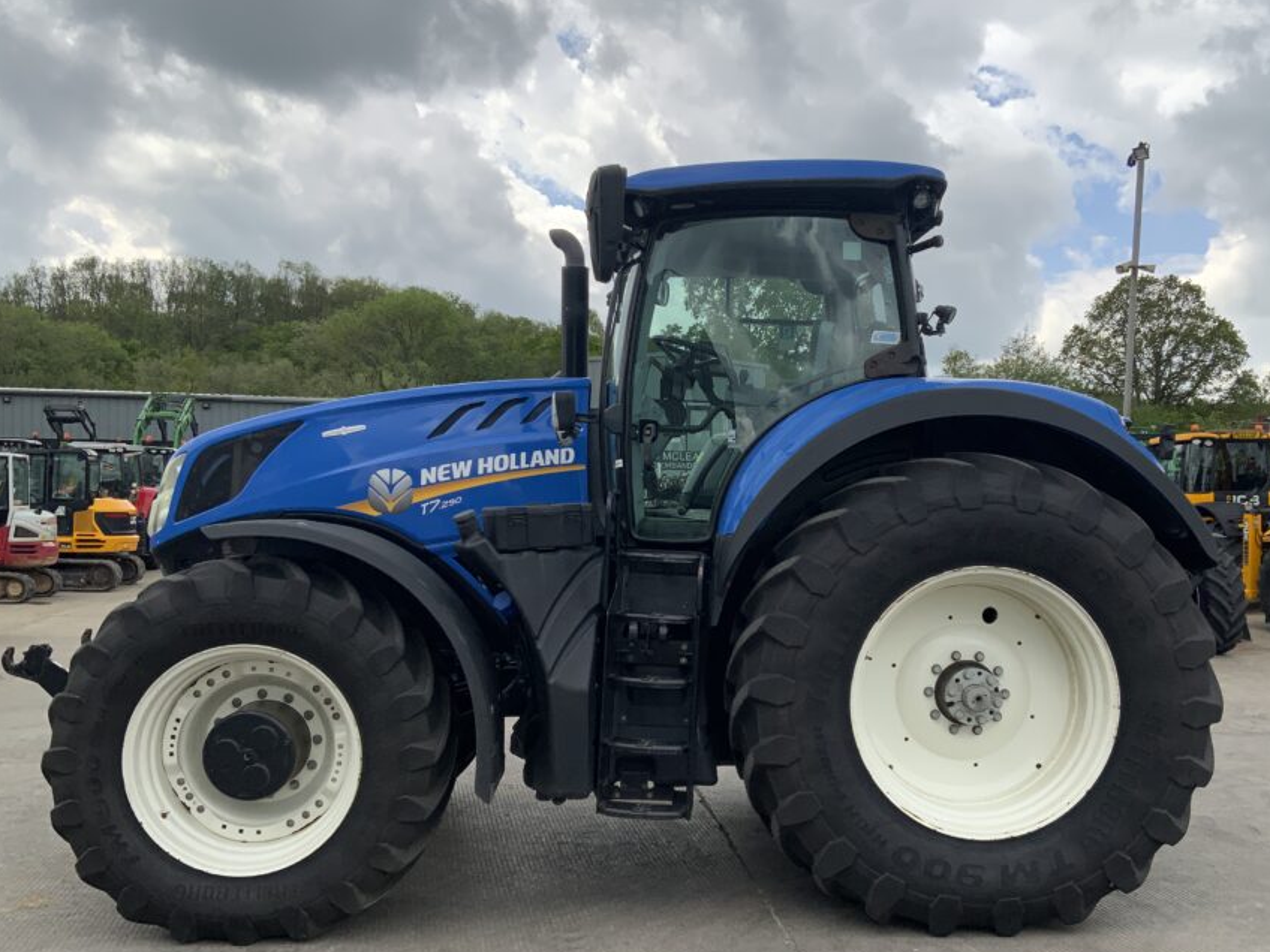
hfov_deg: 52.5
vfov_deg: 40.7
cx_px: 711
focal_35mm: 35
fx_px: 1284
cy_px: 518
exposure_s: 1/1412
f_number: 1.8
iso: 16
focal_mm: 3
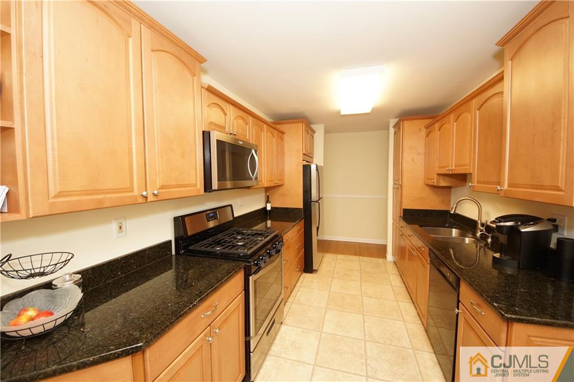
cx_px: 287
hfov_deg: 112.7
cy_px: 191
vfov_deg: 89.9
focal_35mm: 12
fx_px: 191
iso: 800
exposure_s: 1/60
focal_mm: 8
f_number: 4.5
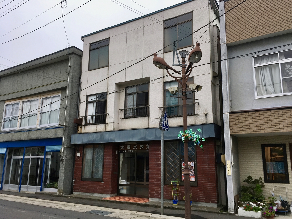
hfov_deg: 61.7
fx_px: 245
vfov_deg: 48.2
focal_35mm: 29
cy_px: 110
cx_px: 146
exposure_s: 1/557
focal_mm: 4.15
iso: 25
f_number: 2.2
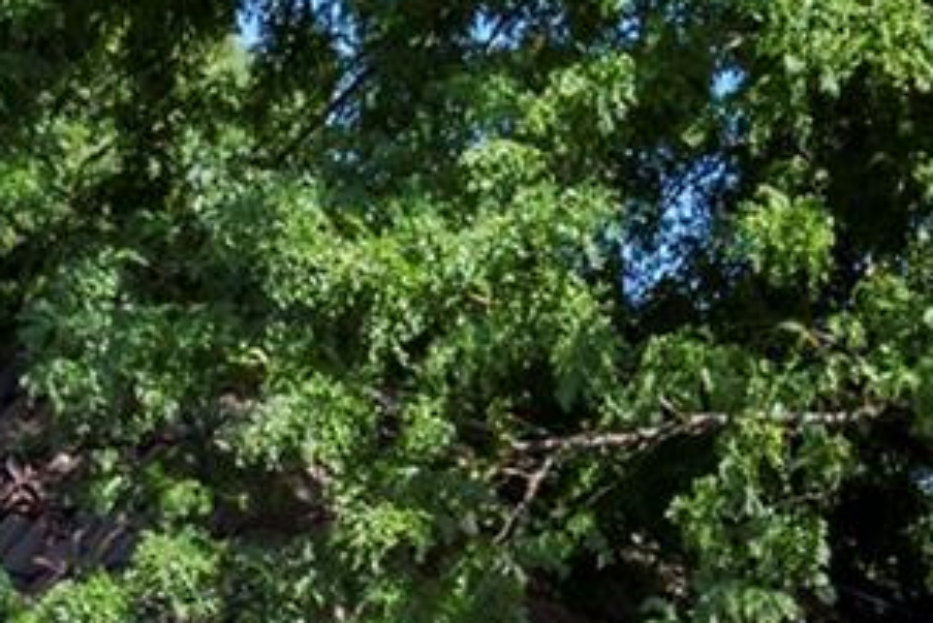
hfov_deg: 10.7
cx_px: 1305
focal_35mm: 186
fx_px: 4823
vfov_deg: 7.0
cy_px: 1457
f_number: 8
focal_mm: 35
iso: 100
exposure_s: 1/125
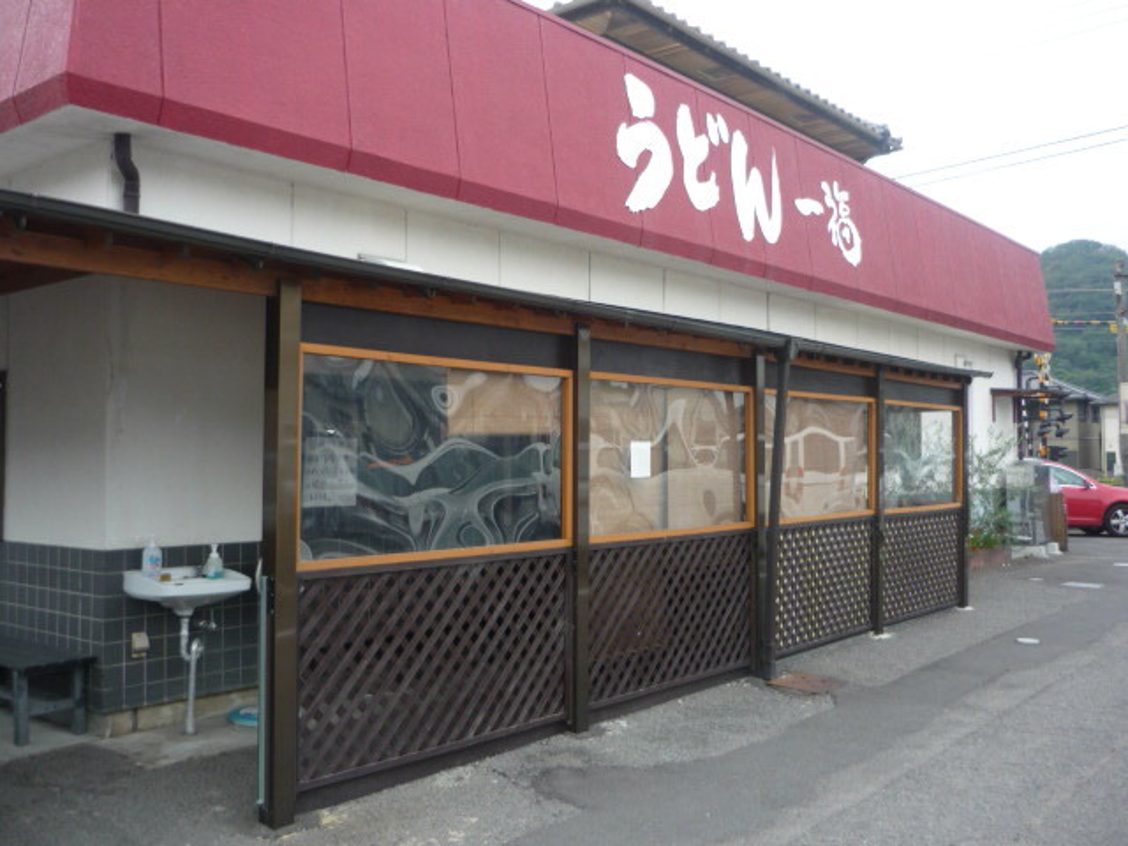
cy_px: 423
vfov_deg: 42.9
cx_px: 564
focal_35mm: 33
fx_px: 1075
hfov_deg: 55.4
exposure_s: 1/200
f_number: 2.8
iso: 100
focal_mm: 5.5
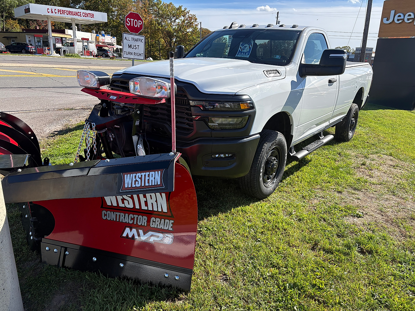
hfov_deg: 67.3
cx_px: 208
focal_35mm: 26
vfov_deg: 53.1
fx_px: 312
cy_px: 156
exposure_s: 1/1953
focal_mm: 5.96
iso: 50
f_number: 1.6
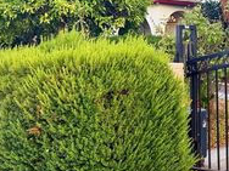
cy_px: 16
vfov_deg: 22.4
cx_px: 283
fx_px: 423
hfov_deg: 26.5
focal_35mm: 64
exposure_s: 1/351
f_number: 1.78
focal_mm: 6.76
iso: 80
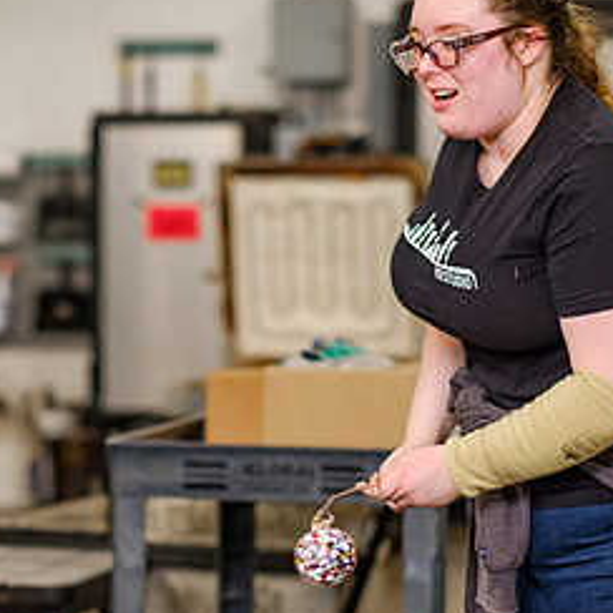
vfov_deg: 10.3
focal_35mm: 170
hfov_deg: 10.3
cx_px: 118
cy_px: 471
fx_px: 3406
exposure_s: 1/125
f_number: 1.6
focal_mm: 56
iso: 400
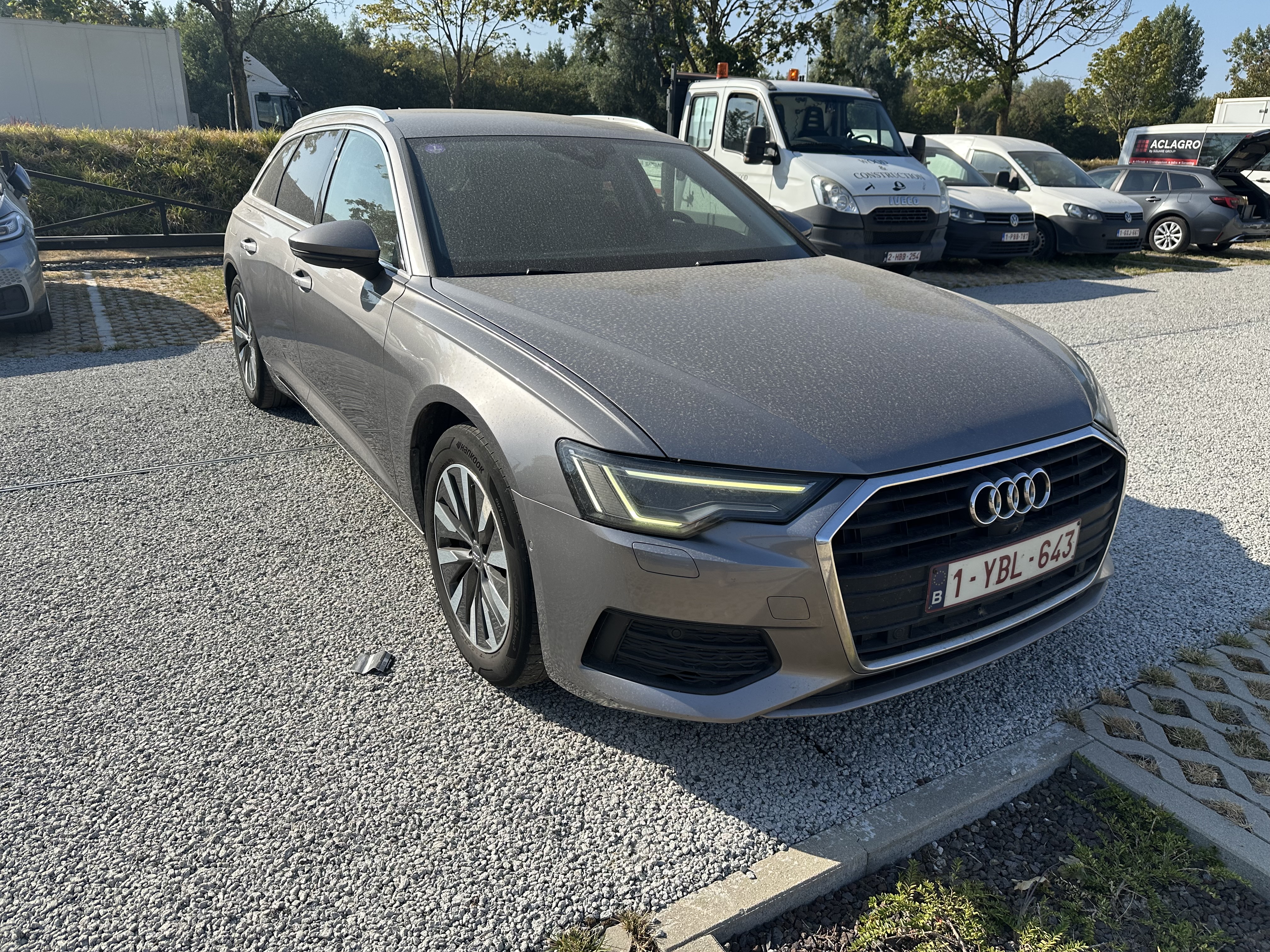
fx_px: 881
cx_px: 635
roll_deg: -1.8
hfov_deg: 71.6
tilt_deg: -19.9
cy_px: 476
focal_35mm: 24
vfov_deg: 56.8
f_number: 1.78
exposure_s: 1/3155
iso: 80
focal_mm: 6.86
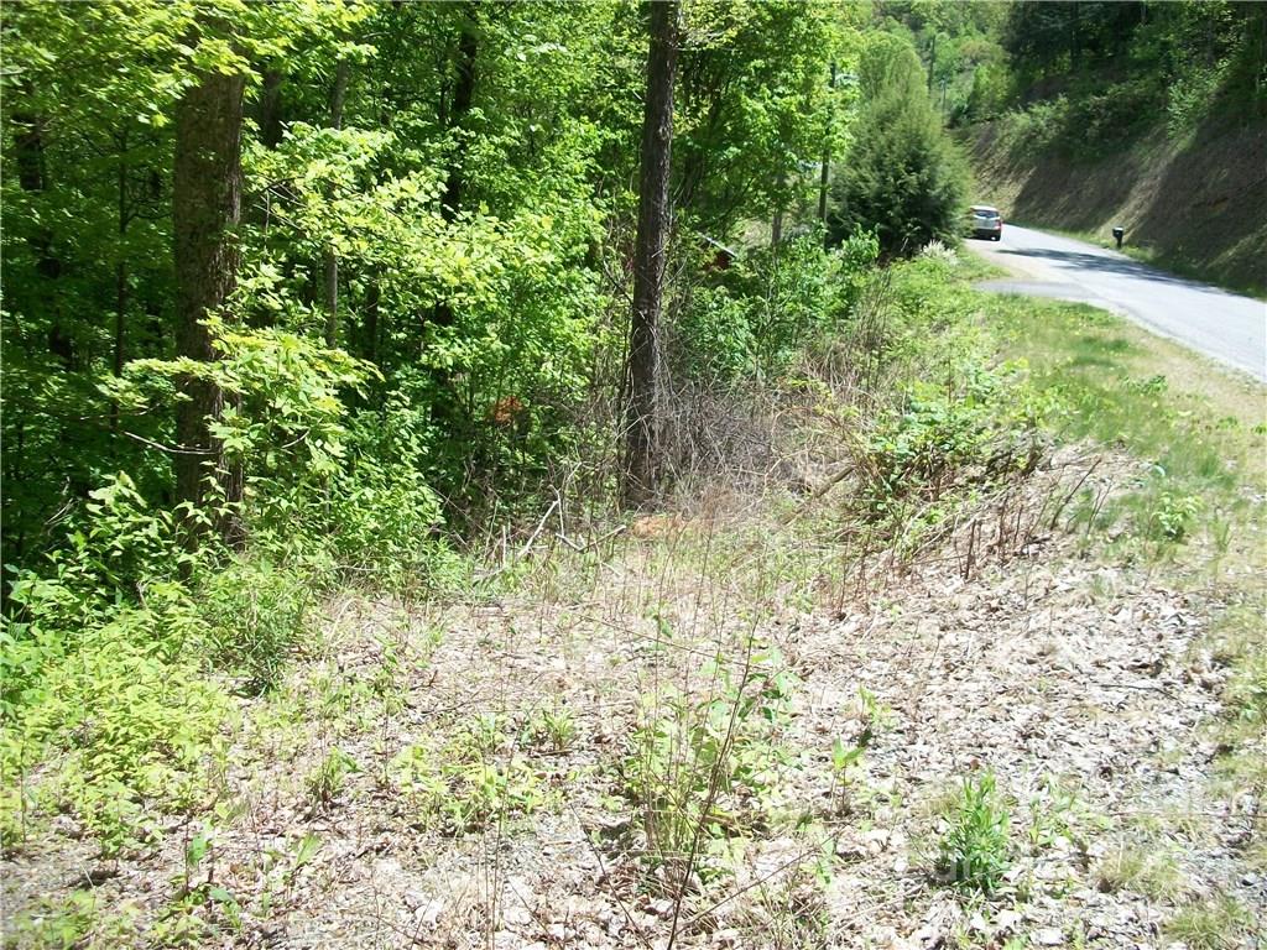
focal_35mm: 32
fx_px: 1171
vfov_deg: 44.2
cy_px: 475
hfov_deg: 56.8
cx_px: 634
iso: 80
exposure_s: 1/640
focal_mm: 5.7
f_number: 2.9
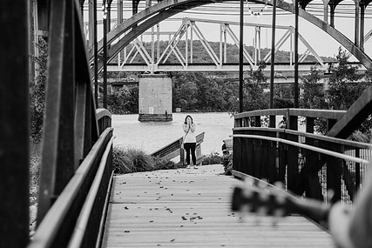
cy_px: 120
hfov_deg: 16.4
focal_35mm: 125
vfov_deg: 11.0
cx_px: 191
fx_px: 1292
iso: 400
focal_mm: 92
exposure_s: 1/640
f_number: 4
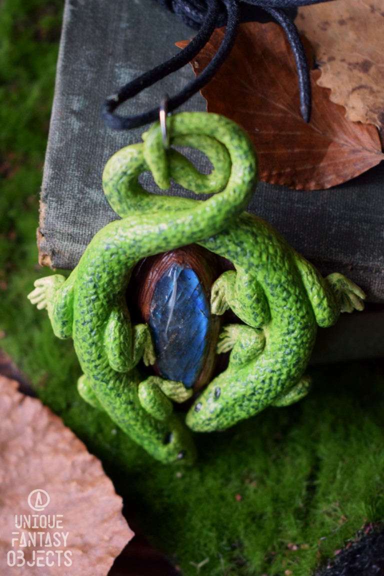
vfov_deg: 29.2
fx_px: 1104
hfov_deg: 19.7
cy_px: 288
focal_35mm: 69
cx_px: 192
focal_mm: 46
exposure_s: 1/60
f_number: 5.3
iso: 800
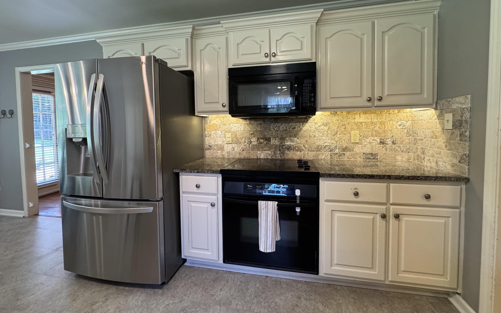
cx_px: 252
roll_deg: +1.5
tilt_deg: -2.5
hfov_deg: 101.5
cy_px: 136
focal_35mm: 15
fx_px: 205
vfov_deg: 74.4
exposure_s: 1/120
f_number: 2.2
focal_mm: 2.22
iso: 320
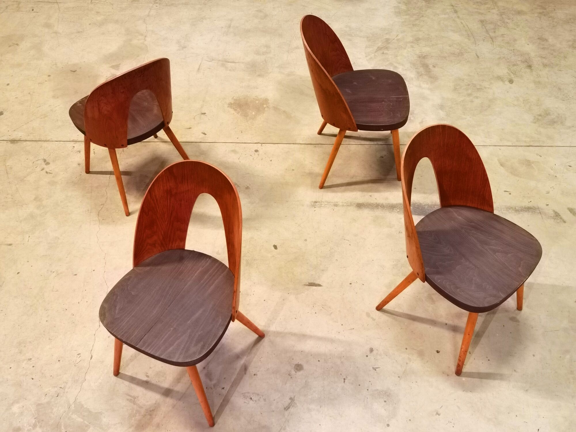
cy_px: 216
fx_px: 532
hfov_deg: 56.8
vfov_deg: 44.2
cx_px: 288
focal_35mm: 32
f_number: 1.9
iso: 640
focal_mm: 6.71
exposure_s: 1/20
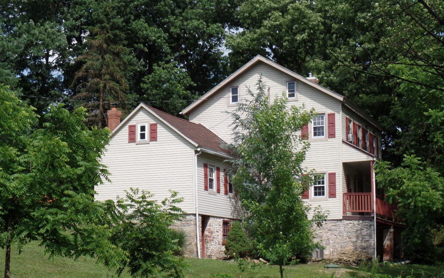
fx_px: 823
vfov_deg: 19.1
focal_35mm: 68
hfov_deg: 30.2
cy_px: 151
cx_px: 222
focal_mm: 11.4
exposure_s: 1/750
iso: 80
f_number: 3.6
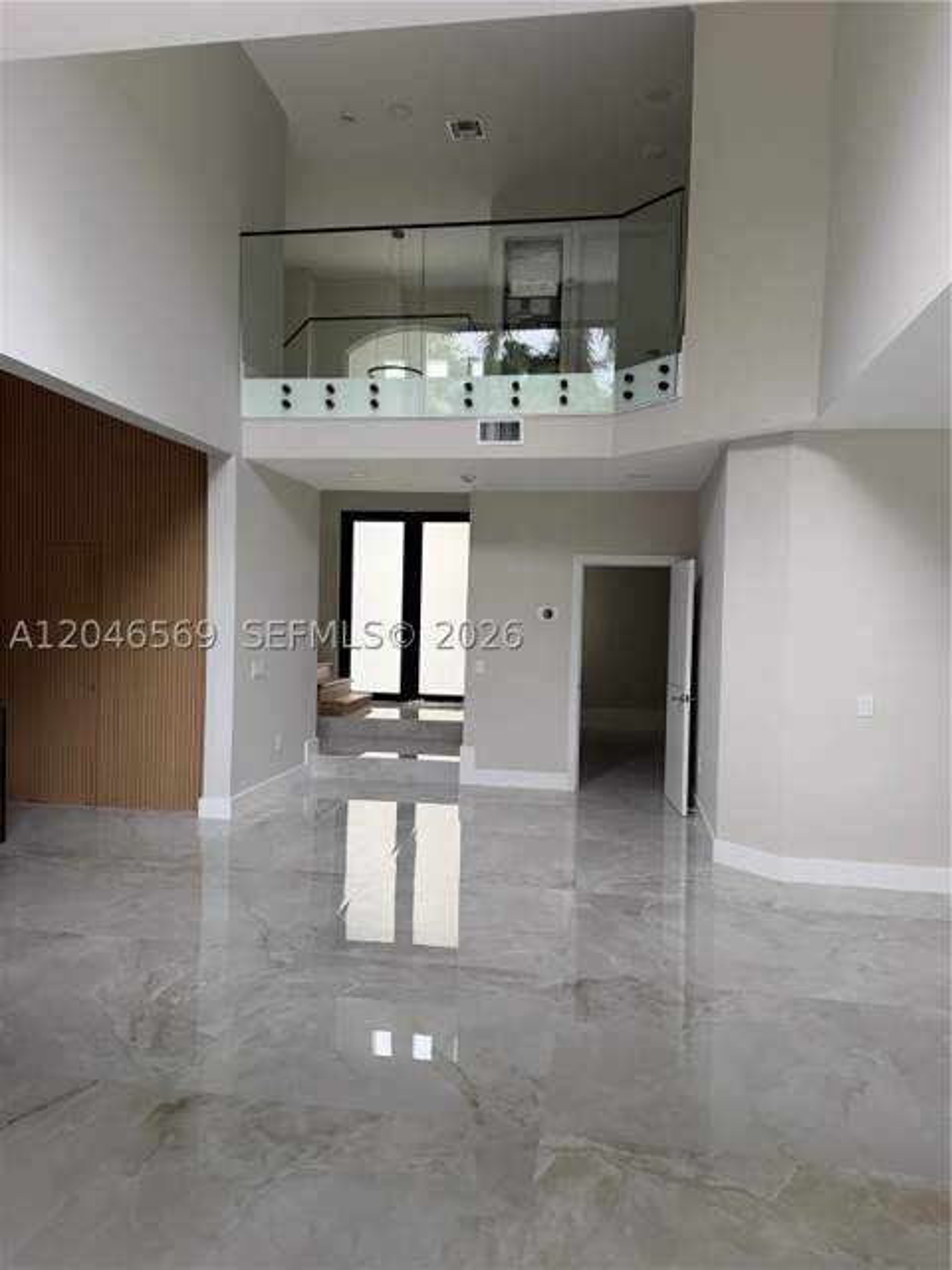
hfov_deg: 56.8
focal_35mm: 24
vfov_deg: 71.6
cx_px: 476
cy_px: 635
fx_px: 880
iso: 640
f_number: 1.78
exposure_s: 1/60
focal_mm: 6.76
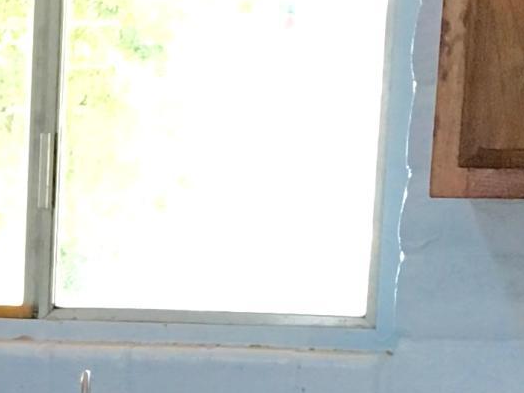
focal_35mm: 166
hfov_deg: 11.2
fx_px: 2513
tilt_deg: -12.3
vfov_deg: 8.7
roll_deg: +1.4
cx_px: -365
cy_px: 626
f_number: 2.2
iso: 125
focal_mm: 4.15
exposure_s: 1/30
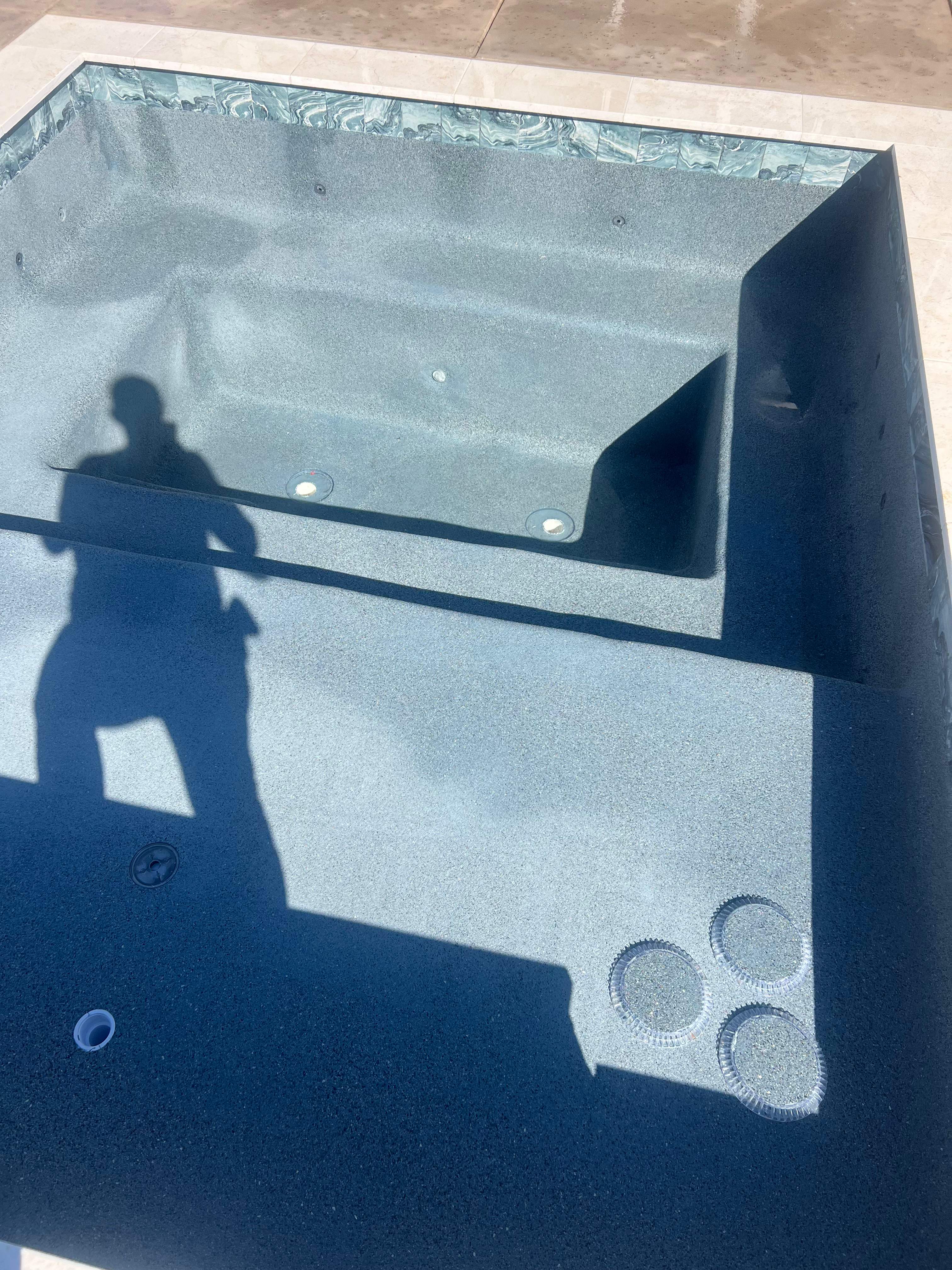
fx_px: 953
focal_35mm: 26
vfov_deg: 67.3
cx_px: 476
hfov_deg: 53.1
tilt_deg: -51.0
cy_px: 635
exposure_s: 1/3831
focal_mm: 5.7
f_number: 1.5
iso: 50
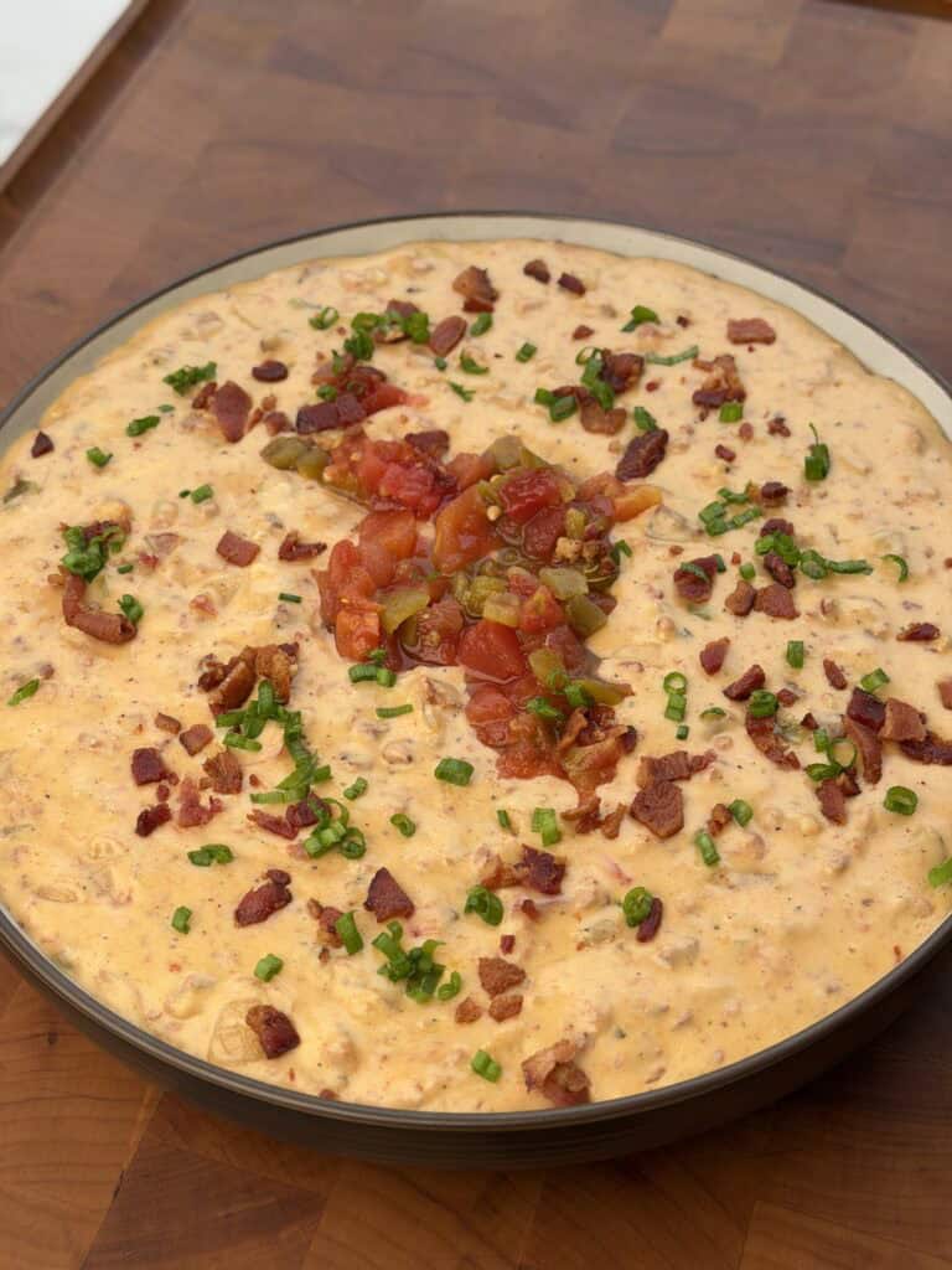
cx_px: 476
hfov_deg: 30.3
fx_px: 1760
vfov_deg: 39.7
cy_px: 635
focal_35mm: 48
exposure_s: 1/447
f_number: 1.8
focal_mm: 6.8
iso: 64
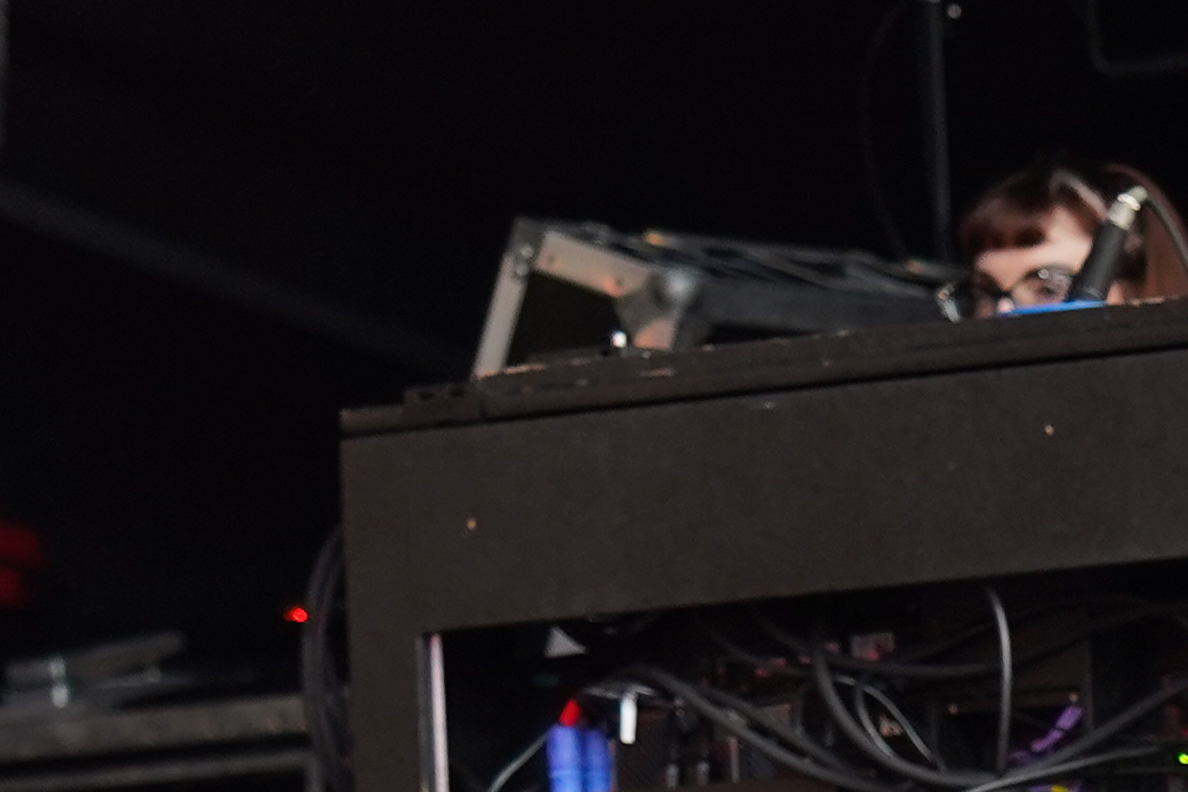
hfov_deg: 3.7
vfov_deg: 2.5
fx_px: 18281
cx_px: -898
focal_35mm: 554
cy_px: 70
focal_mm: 105
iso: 800
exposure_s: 1/125
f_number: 4
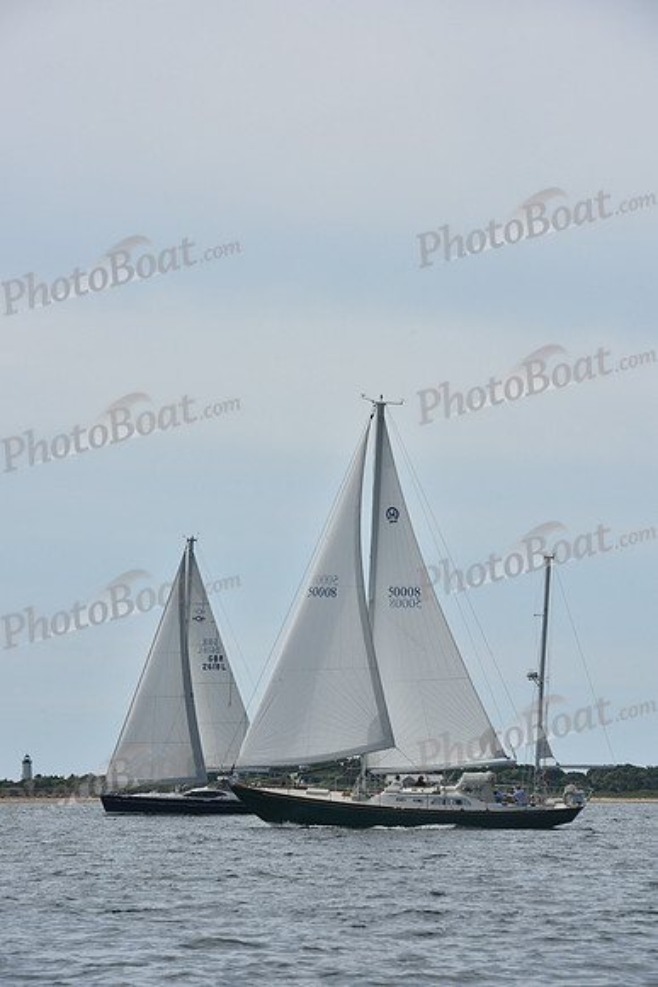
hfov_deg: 8.6
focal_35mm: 160
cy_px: 494
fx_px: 4384
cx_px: 329
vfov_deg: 12.8
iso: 320
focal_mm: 160
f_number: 11
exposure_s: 1/1250
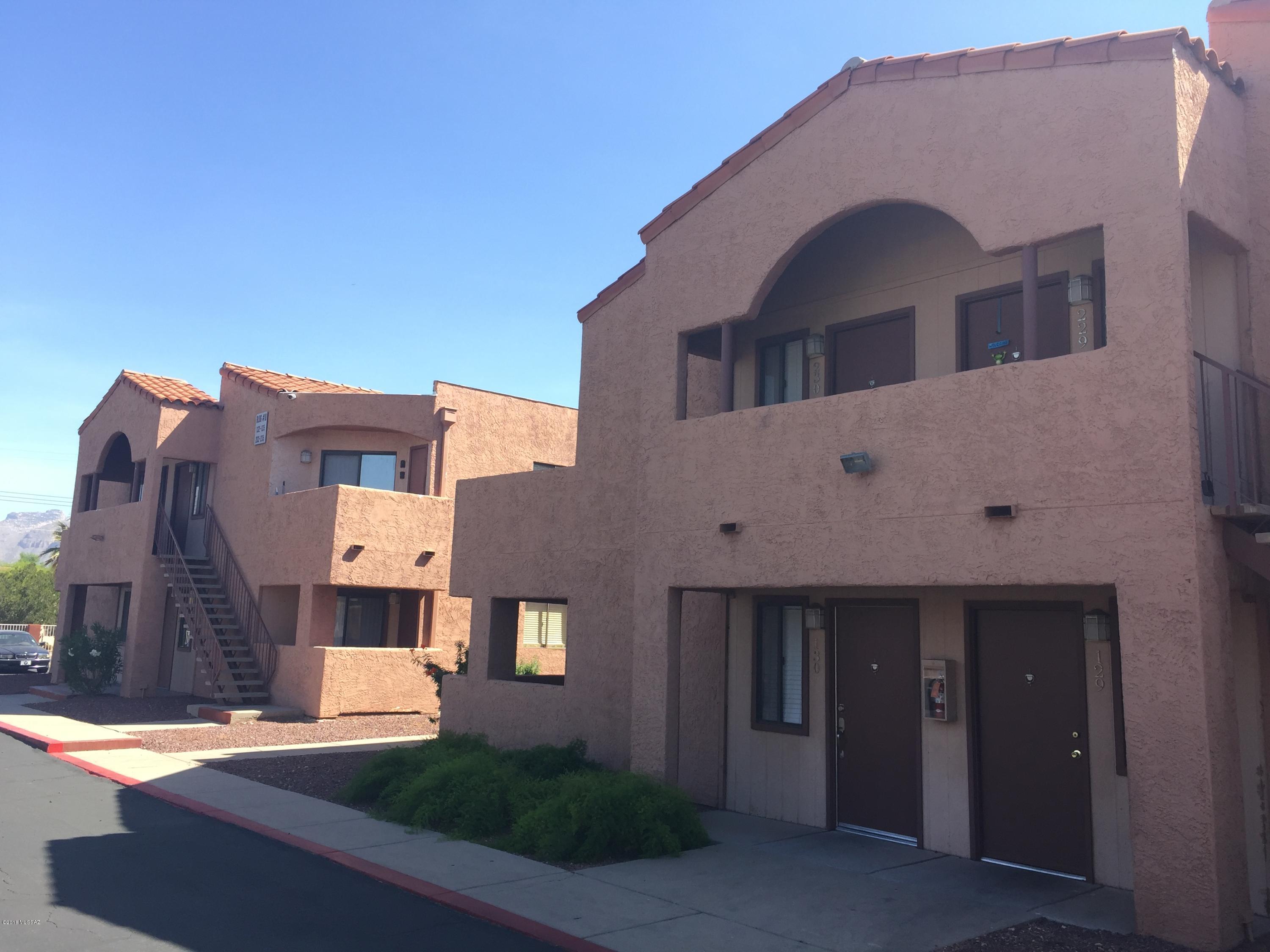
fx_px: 1064
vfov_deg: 48.2
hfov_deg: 61.7
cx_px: 635
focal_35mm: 29
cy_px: 476
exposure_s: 1/682
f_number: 2.2
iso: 32
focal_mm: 4.15
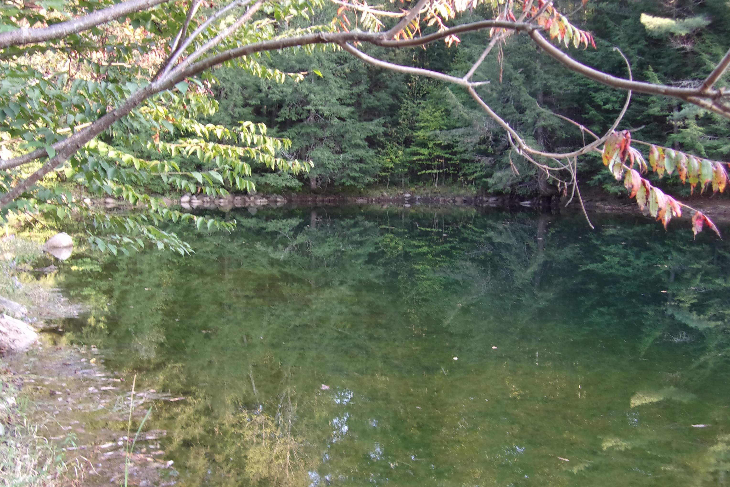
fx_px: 892
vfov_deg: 30.5
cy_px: 255
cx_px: 363
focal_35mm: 44
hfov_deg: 44.5
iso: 107
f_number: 3.7
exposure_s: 1/34
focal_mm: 7.6
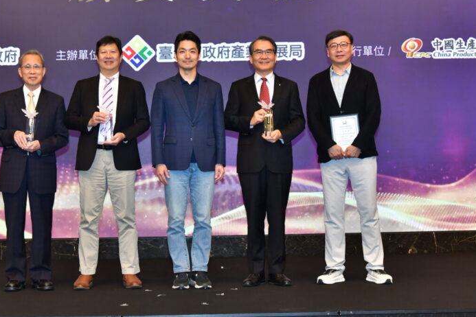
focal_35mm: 68
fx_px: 899
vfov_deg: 19.9
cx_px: 199
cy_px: 85
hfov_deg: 29.6
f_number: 5
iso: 1000
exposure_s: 1/125
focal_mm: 46
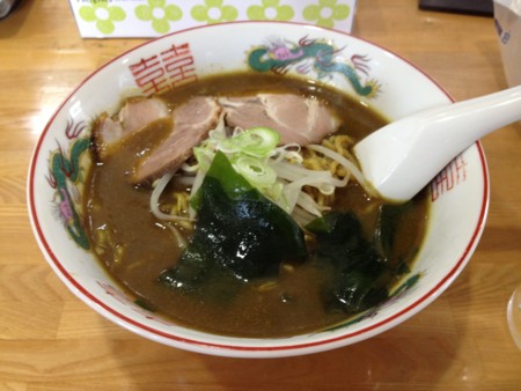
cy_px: 196
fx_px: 527
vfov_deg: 40.7
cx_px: 260
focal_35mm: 35
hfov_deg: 52.6
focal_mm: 4.28
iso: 125
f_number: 2.4
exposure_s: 1/20
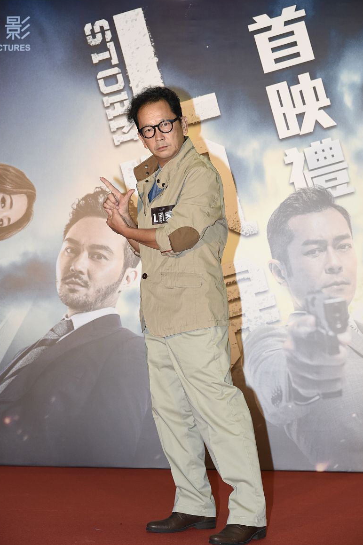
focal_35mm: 88
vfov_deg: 23.1
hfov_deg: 15.5
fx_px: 1332
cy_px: 269
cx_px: 181
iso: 2000
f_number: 6.3
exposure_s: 1/200
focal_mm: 85
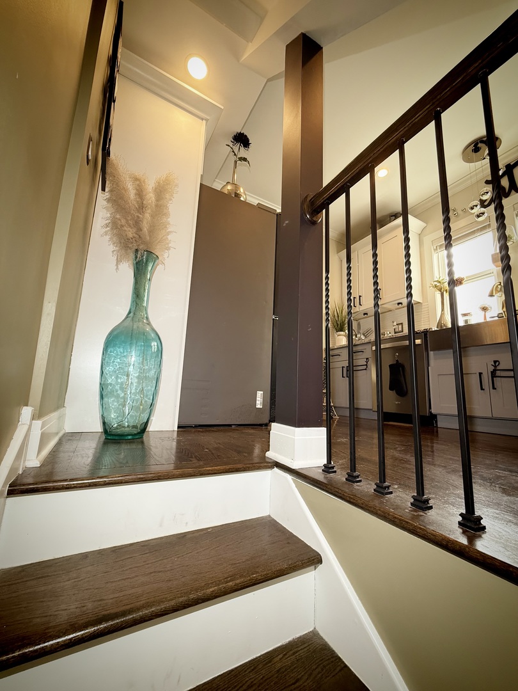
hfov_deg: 85.7
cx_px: 259
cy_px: 346
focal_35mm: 14
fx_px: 279
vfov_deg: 102.1
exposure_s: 1/120
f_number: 2.2
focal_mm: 2.22
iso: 200
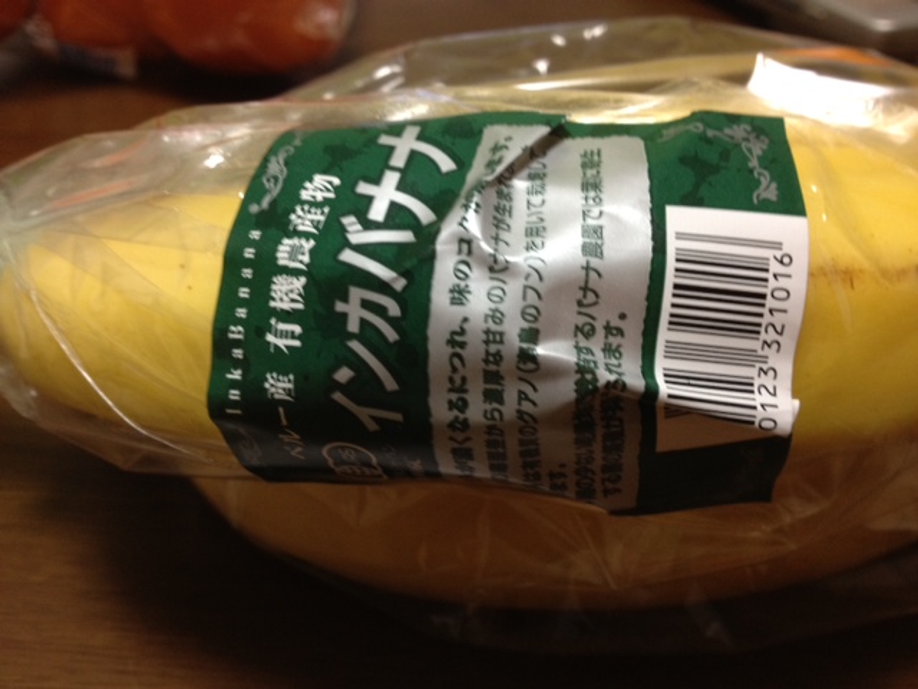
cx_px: 459
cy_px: 344
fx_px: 928
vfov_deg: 40.7
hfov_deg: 52.6
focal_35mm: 35
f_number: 2.4
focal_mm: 4.28
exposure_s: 1/20
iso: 125
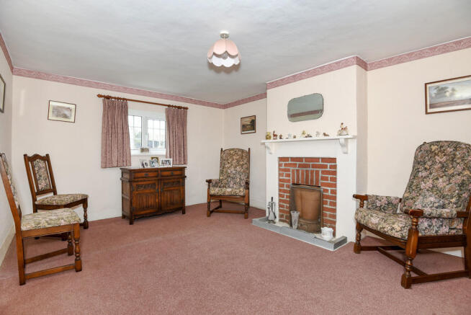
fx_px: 209
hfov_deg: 96.7
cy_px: 158
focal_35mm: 16
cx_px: 236
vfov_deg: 73.8
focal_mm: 16
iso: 400
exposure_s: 1/5
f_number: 7.1
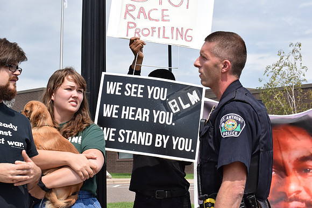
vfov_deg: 16.6
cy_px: 104
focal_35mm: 82
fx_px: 715
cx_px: 156
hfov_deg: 24.6
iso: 800
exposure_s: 1/800
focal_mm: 55
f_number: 14
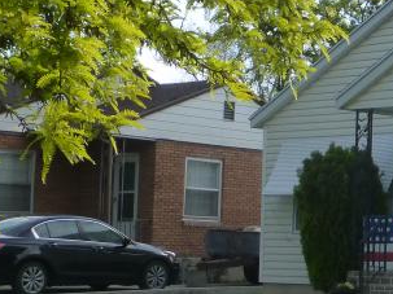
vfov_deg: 12.9
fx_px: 1305
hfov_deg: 16.0
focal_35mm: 115
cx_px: 547
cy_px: 110
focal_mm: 6.1
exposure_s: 1/640
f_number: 3.7
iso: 160
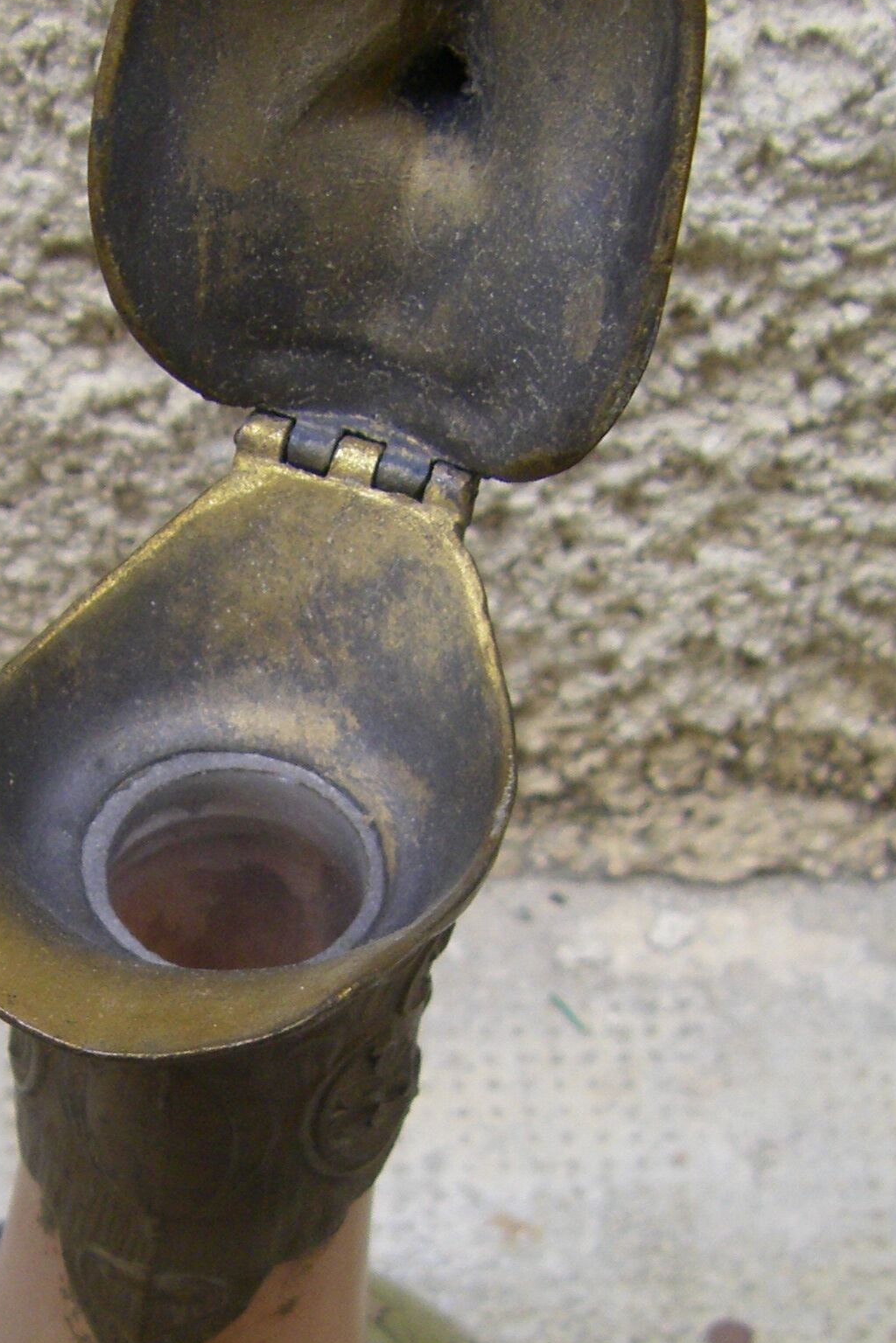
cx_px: 191
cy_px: 1099
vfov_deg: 23.8
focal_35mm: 84
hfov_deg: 16.2
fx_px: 3136
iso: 160
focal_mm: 6.3
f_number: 3.5
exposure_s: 1/100
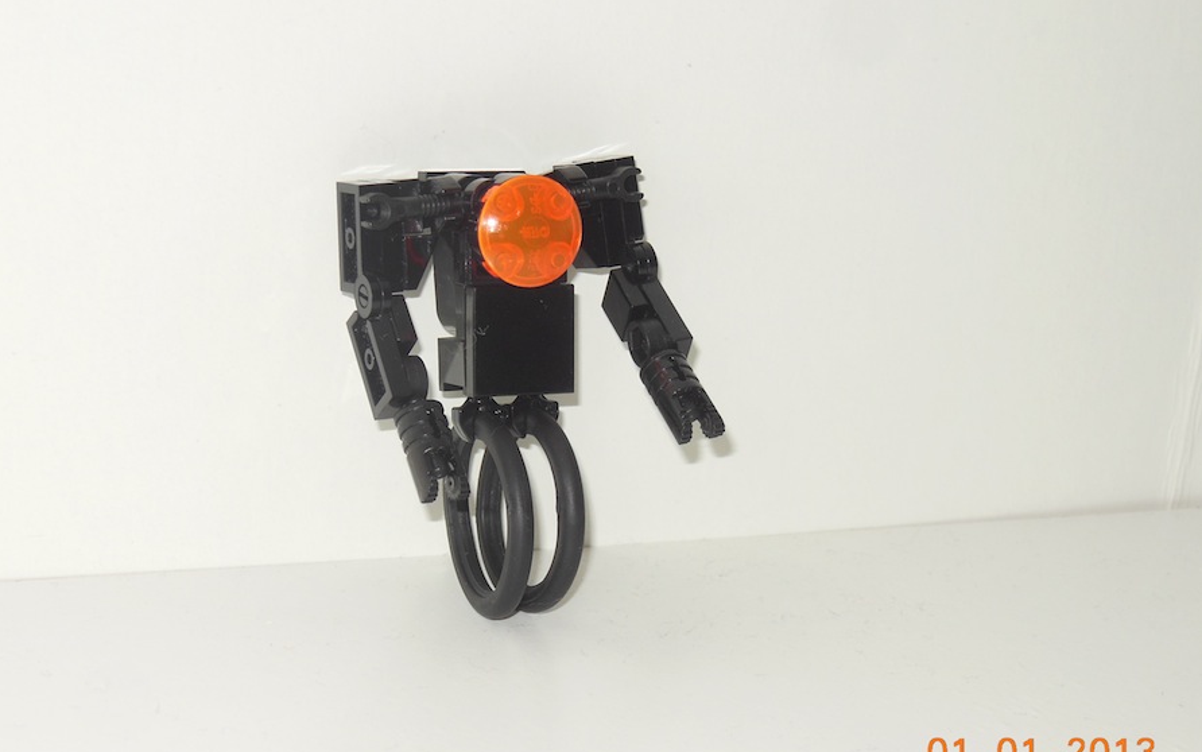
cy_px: 385
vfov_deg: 14.1
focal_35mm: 93
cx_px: 598
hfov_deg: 22.3
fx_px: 3047
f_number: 4.6
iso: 125
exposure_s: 1/60
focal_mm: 15.5
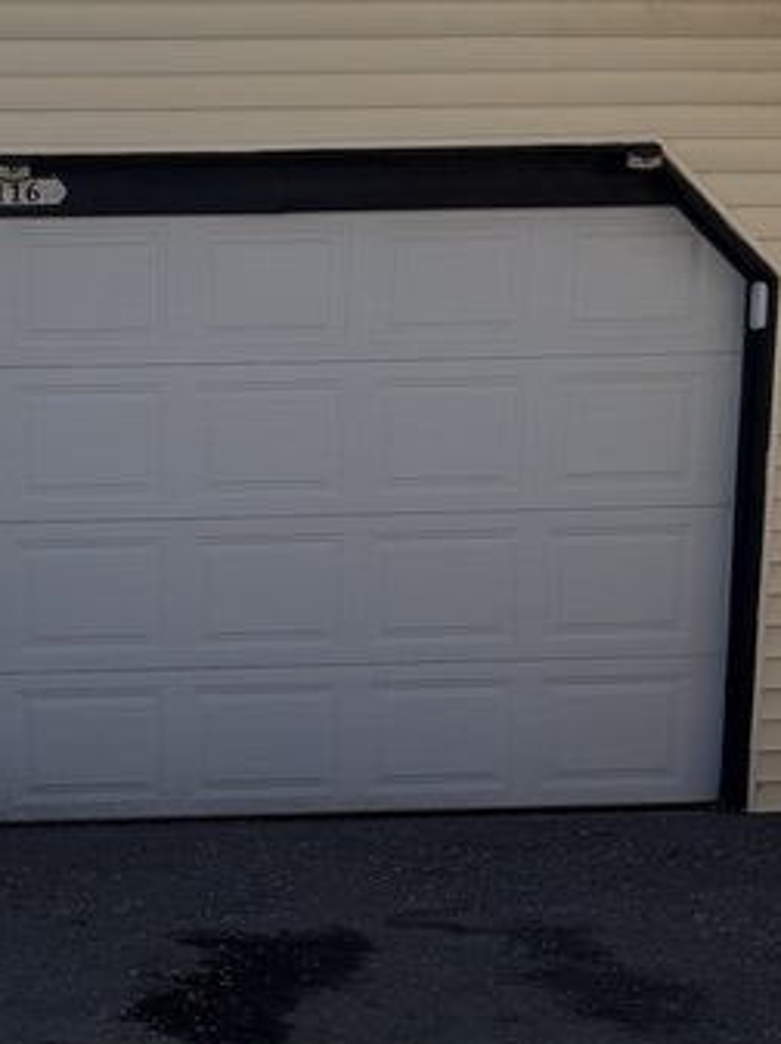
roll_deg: +1.0
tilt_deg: -8.7
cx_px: -37
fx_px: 2321
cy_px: 731
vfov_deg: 25.2
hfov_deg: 18.5
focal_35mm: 77
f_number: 1.78
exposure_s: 1/4310
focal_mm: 6.76
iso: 80
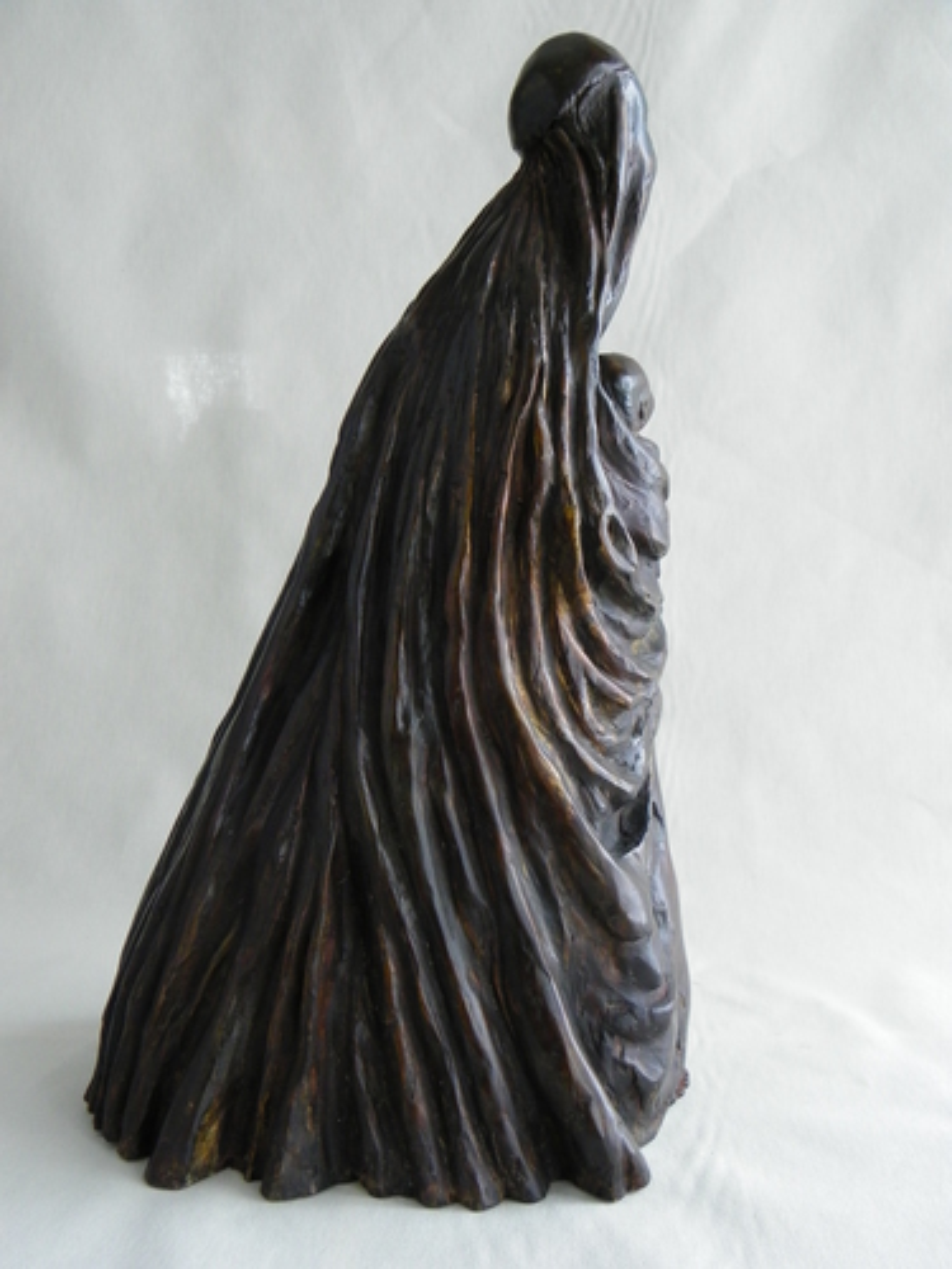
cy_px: 634
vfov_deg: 55.4
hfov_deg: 42.9
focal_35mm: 33
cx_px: 476
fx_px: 1210
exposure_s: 1/30
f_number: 2.8
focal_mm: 5.9
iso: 160
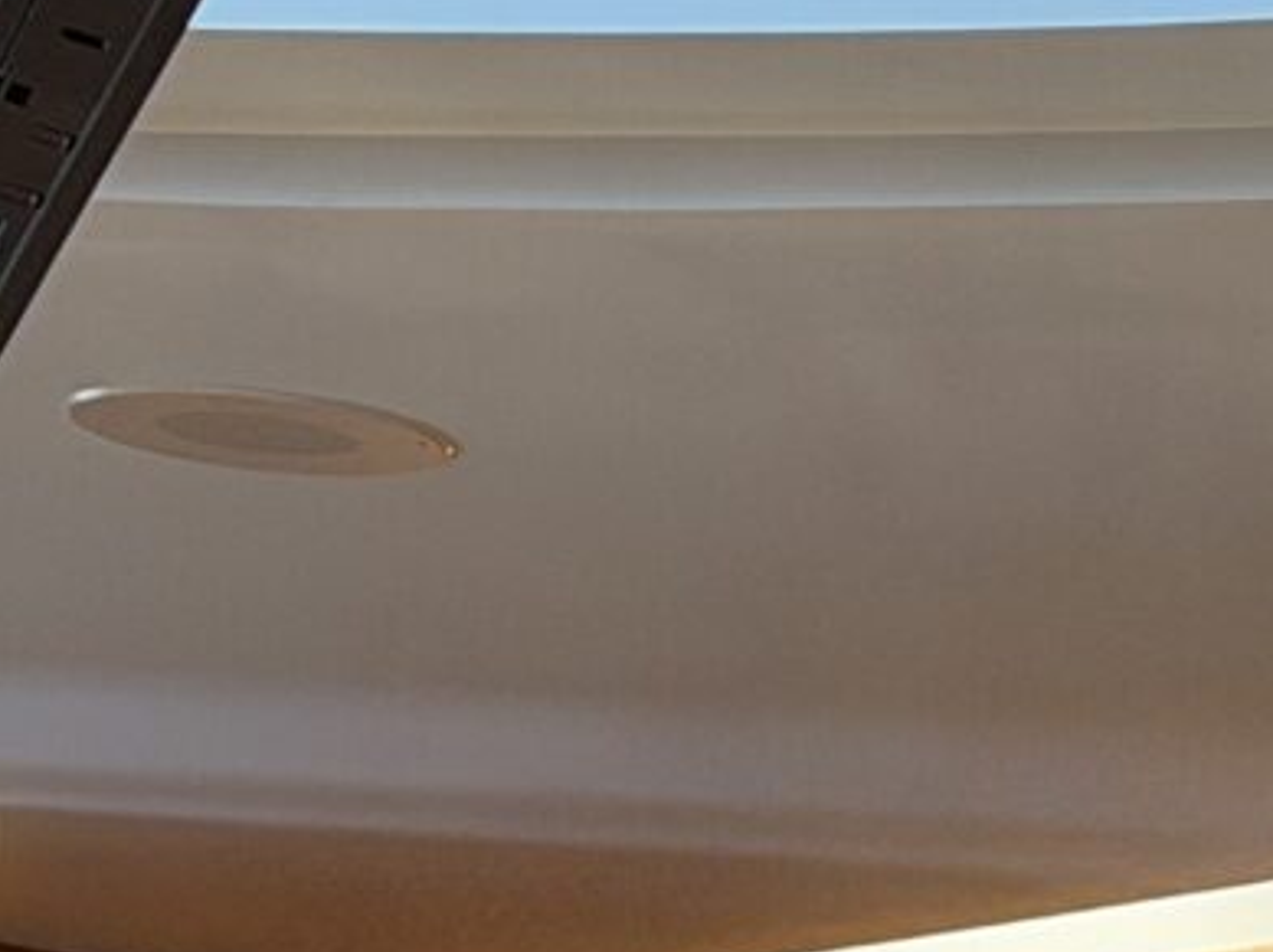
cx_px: 3191
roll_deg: -1.4
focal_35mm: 253
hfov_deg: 7.3
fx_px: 9295
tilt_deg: +4.4
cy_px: 1963
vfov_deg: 5.7
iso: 200
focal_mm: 6.76
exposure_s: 1/60
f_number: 1.78
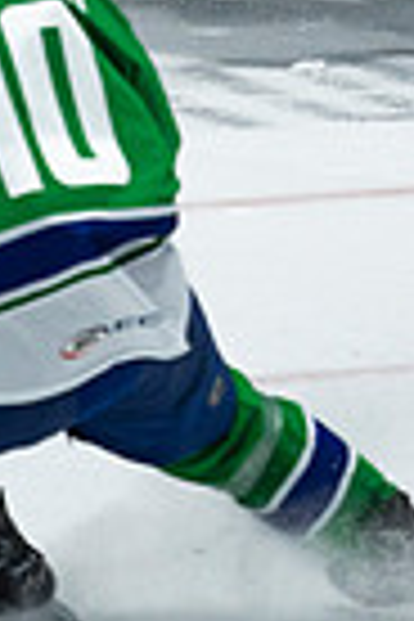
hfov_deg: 0.5
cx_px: 360
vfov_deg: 0.7
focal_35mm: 3047
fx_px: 52557
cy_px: -388
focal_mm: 600
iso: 1600
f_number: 4
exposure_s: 1/1000
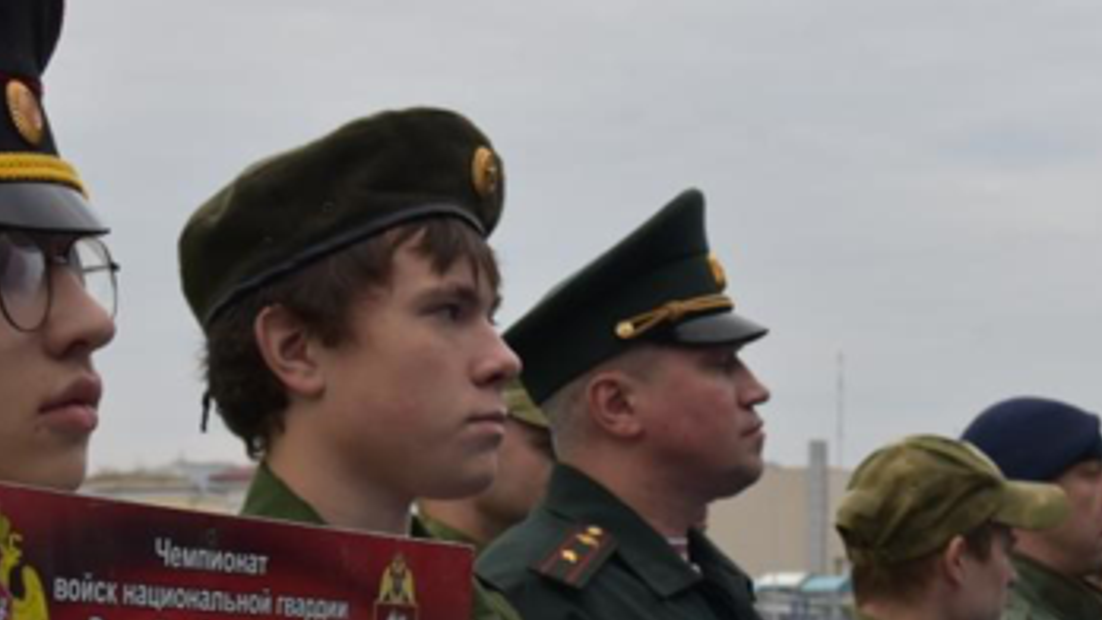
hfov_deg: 26.8
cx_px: 510
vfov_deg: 15.1
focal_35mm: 79
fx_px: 2309
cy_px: 592
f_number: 8
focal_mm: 35
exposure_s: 1/250
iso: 400
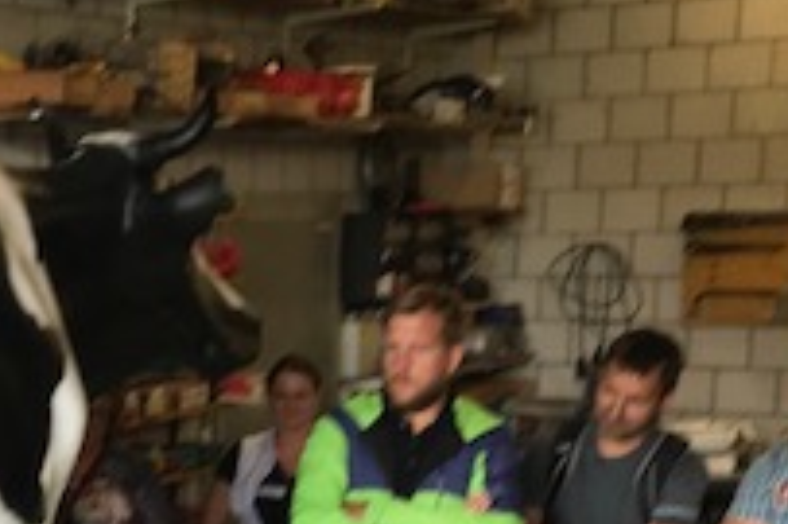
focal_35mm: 92
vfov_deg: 14.3
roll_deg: +1.4
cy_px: 656
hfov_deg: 20.7
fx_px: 2012
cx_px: -159
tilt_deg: -11.1
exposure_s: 1/50
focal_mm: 3.99
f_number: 1.8
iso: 32
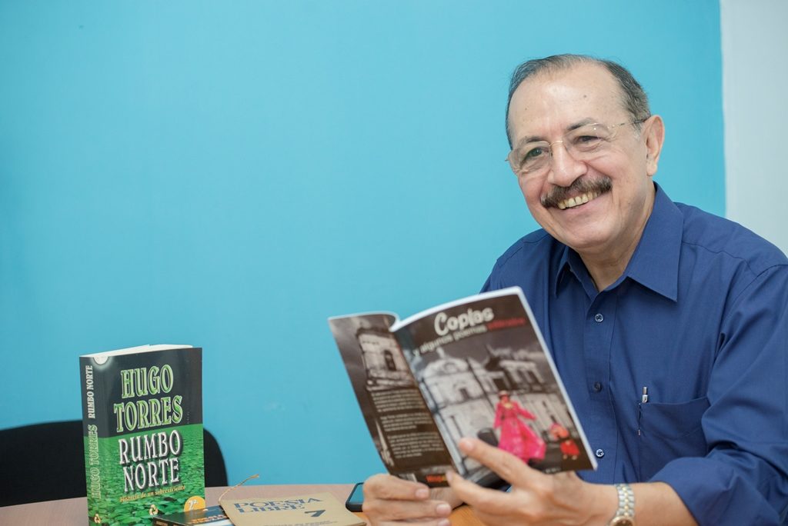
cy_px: 263
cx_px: 394
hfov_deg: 28.8
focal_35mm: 70
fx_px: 1533
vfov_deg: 19.5
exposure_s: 1/125
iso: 2000
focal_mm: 70
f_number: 4
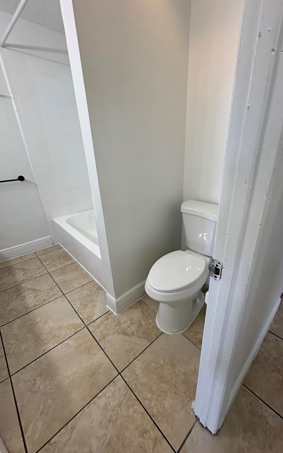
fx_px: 185
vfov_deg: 101.5
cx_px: 167
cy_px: 226
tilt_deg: -24.1
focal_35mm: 15
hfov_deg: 74.1
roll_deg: +0.9
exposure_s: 1/120
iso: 100
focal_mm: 2.22
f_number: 2.2
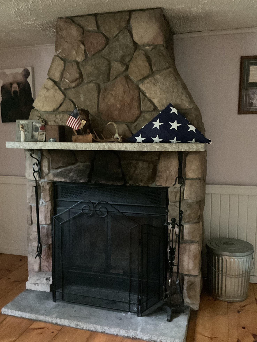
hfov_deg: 41.8
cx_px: 117
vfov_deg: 53.9
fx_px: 337
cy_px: 180
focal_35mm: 34
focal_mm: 3
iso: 500
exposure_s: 1/17
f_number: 1.8
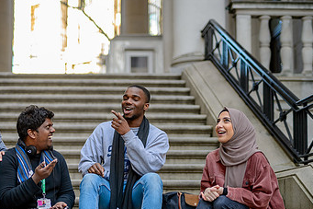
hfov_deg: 23.6
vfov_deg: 16.0
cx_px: 72
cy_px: 164
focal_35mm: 85
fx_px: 739
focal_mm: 50
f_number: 1.4
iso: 500
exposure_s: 1/800
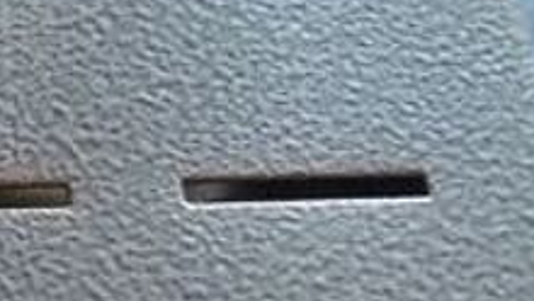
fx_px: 2522
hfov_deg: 11.4
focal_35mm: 178
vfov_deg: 6.8
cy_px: 263
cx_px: -345
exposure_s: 1/25
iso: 320
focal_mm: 3.95
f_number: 1.8
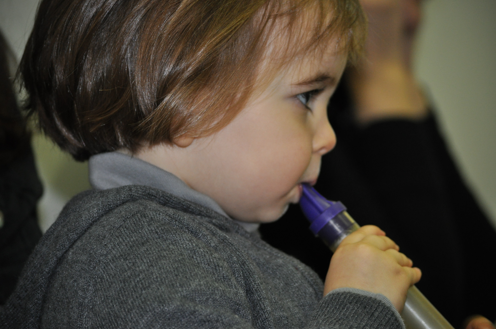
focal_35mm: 126
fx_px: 1734
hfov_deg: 16.3
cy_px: 161
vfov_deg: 10.9
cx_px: 245
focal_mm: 82
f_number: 4.2
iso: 800
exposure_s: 1/60
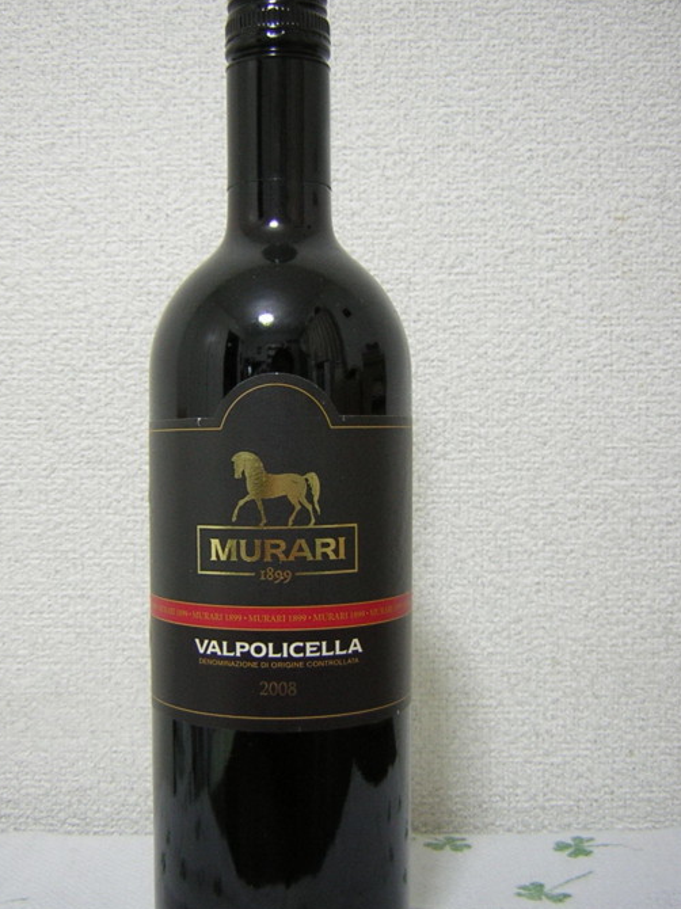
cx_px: 278
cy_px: 502
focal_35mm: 43
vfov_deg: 43.8
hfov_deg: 33.5
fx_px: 1129
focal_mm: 4.7
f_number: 2.6
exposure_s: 1/5.5
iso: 62
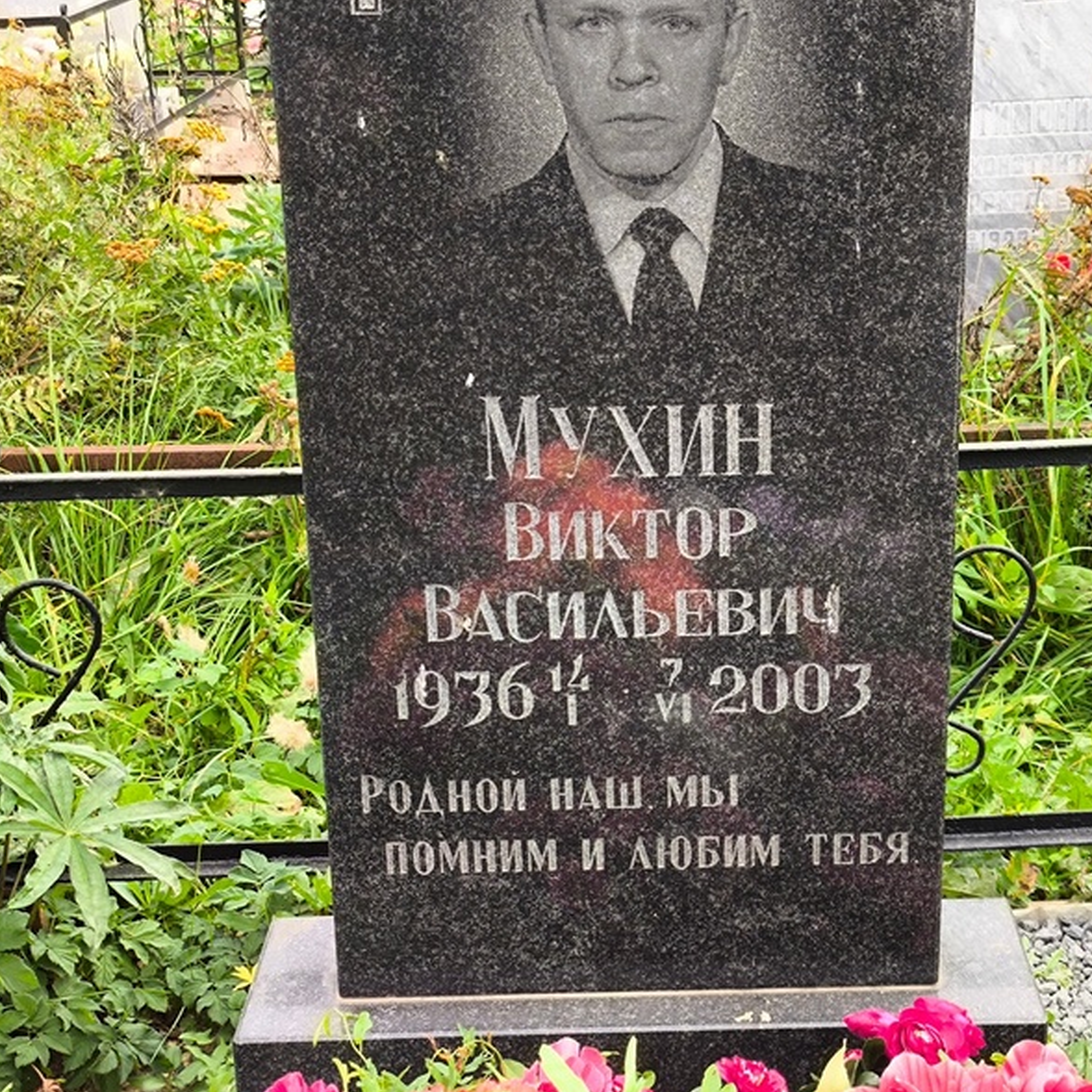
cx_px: 668
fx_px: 2141
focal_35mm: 60
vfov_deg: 28.6
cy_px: 545
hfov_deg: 28.5
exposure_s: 1/142
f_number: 1.7
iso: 50
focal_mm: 4.71
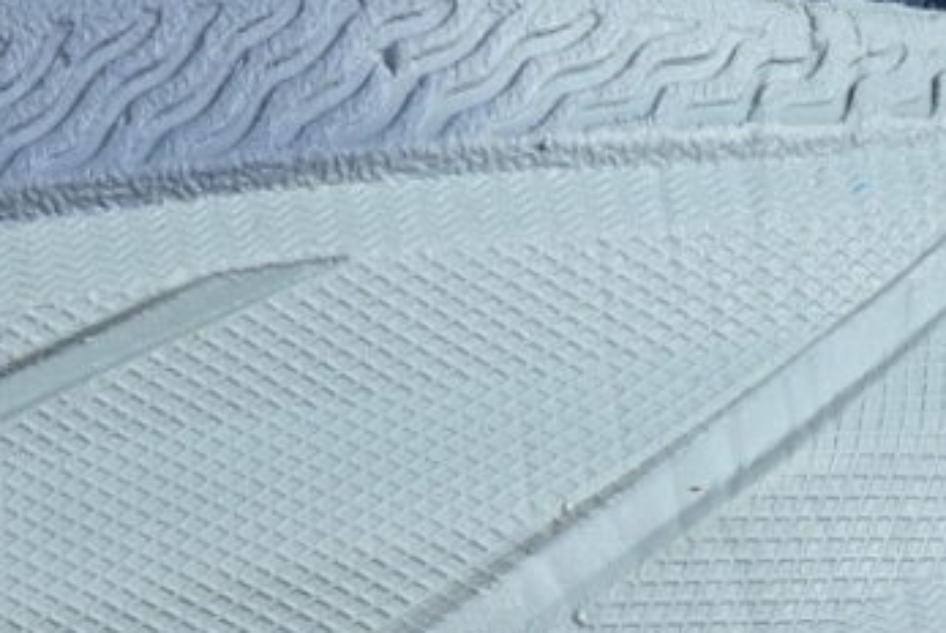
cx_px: -1036
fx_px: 14543
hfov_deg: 3.7
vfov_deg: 2.5
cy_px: -427
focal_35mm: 553
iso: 160
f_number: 7.1
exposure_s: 1/80
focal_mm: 50
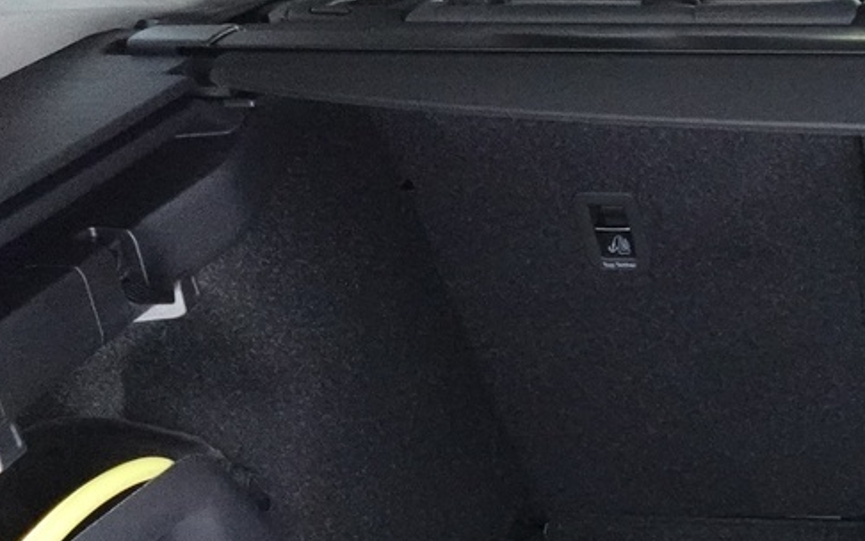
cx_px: 1023
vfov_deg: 18.5
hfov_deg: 26.9
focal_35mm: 68
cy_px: 584
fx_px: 1603
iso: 4000
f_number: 2
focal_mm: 7.6
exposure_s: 1/80
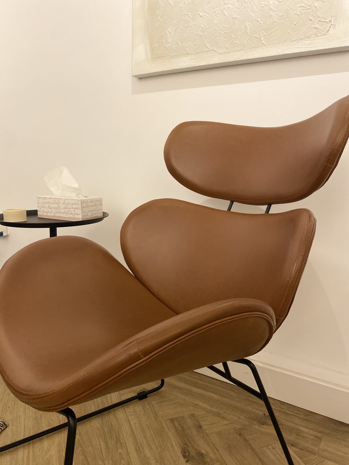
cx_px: 174
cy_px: 232
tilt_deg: -7.4
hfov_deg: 53.1
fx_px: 350
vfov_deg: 67.3
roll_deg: -2.0
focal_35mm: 26
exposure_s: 1/33
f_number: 1.8
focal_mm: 4.25
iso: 320
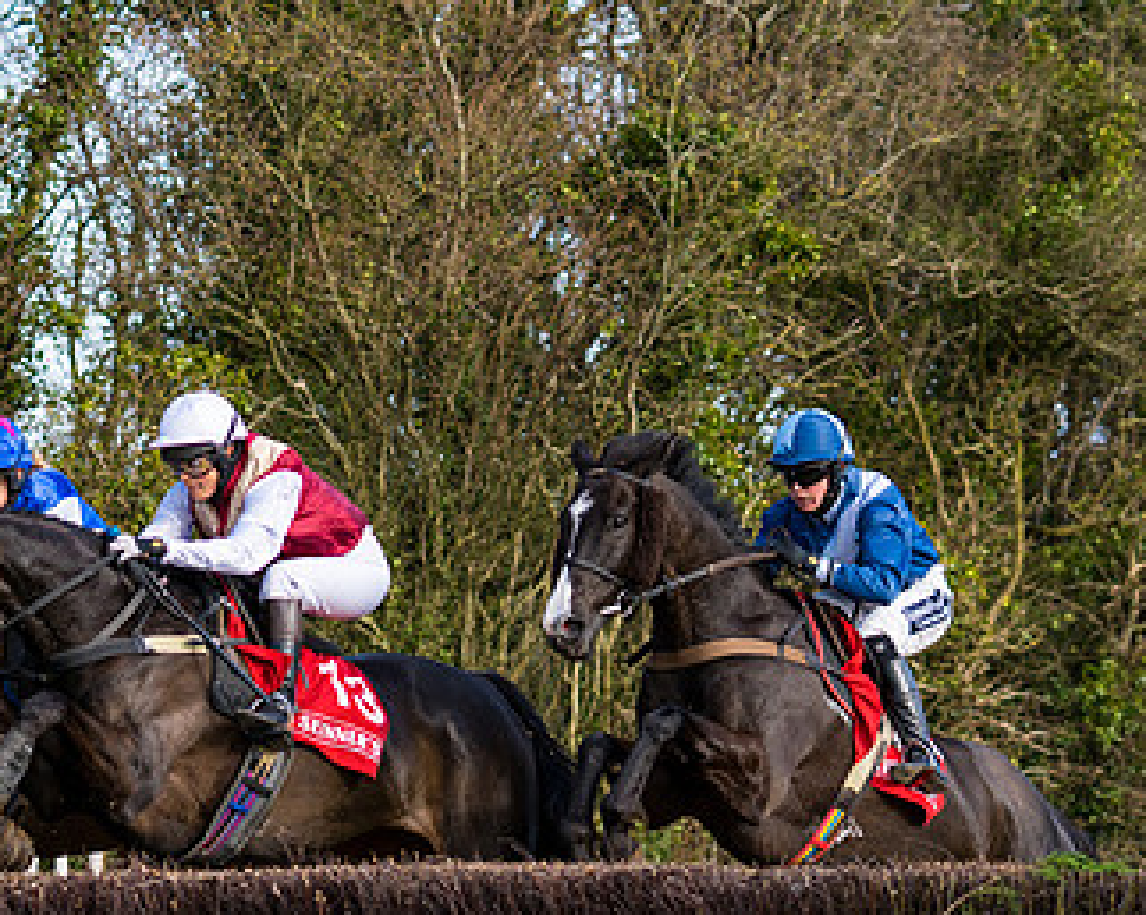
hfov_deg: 10.3
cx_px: 204
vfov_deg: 8.3
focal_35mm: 187
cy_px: 461
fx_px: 6339
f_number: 2.8
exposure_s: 1/2000
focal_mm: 76
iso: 200
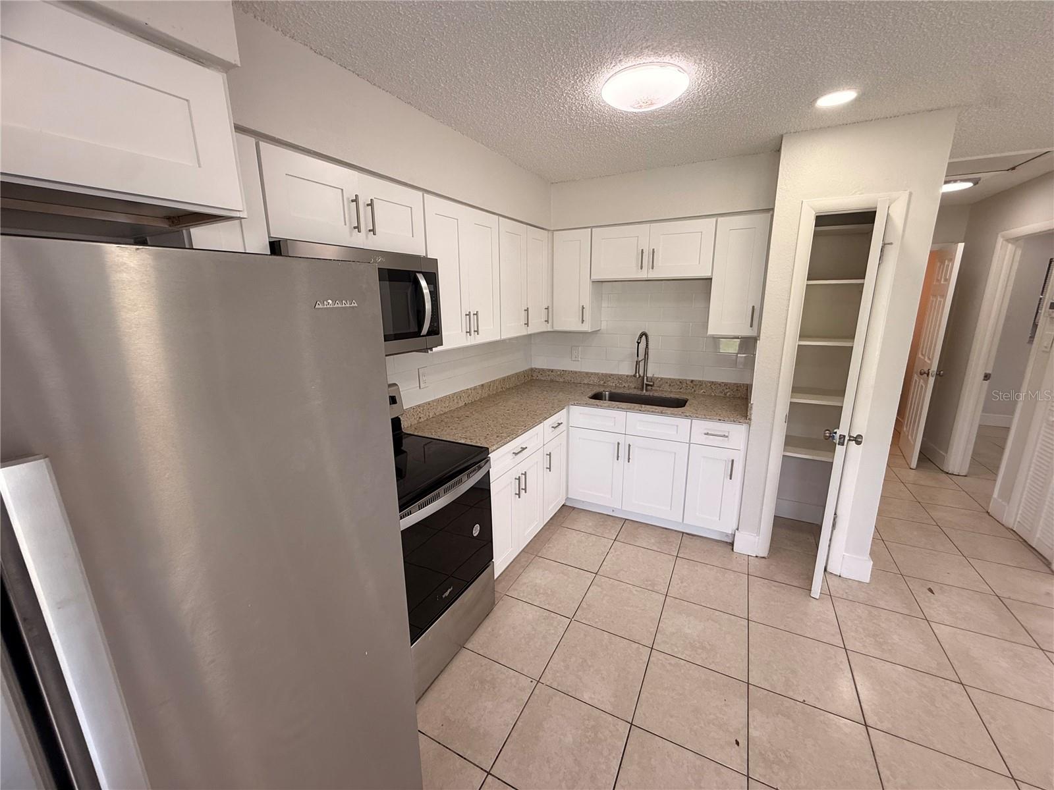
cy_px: 395
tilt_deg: -11.9
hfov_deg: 102.1
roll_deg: +0.5
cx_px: 527
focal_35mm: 14
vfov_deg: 85.7
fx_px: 426
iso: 100
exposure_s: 1/120
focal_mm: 2.22
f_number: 2.2
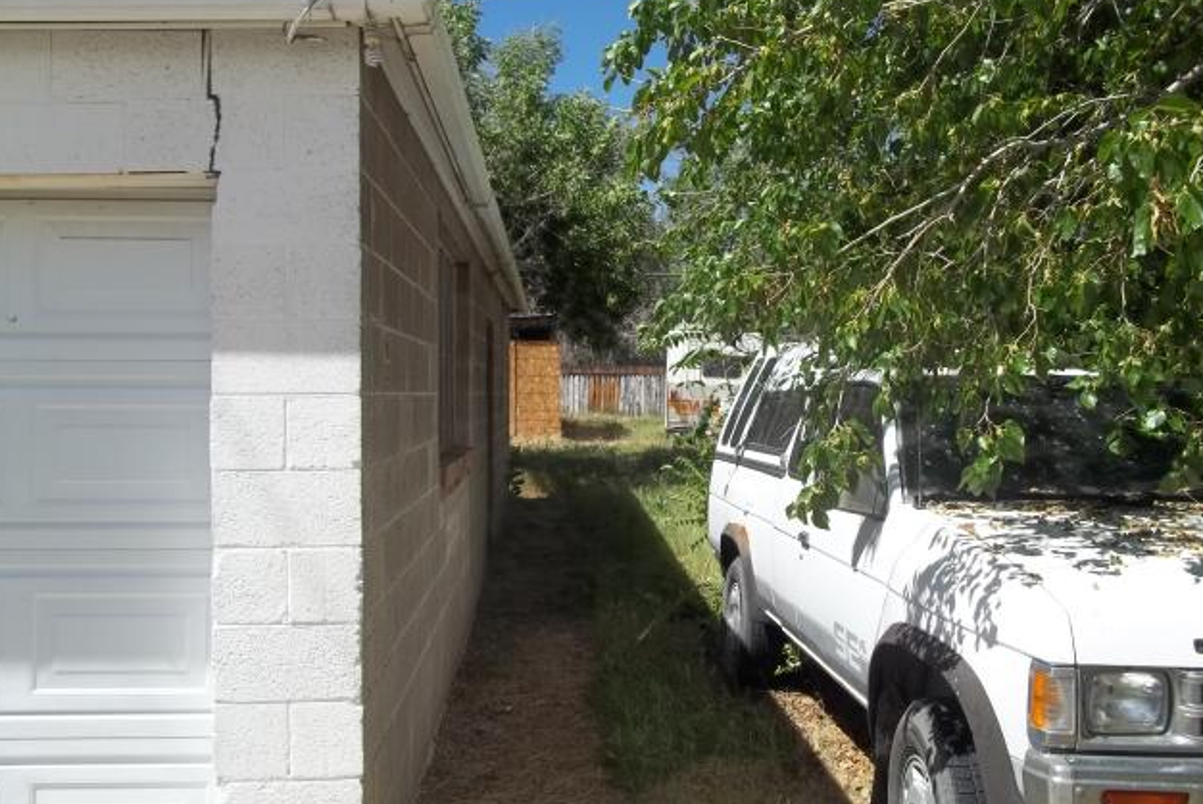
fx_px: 1137
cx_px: 605
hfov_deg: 55.8
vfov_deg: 38.9
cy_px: 375
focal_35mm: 34
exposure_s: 1/125
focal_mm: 5.7
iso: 64
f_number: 8.8
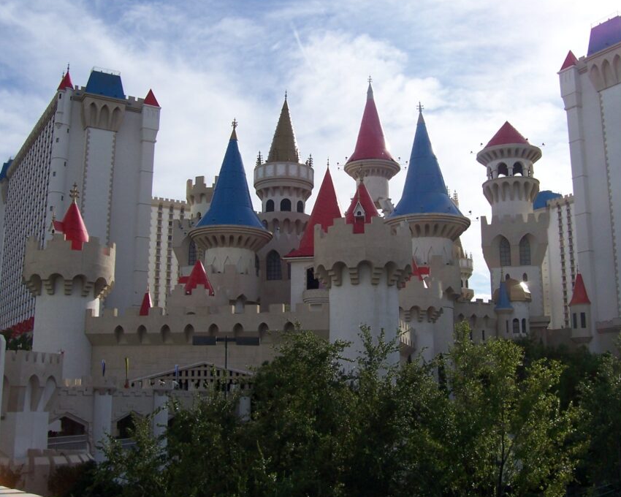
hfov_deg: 45.7
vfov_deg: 37.3
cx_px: 338
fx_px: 735
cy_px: 224
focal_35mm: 40
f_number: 5.6
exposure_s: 1/750
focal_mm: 5.6
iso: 80
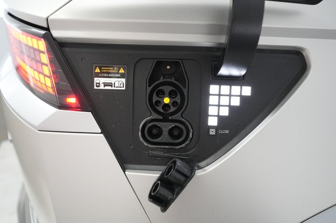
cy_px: 112
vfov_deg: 46.4
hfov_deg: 65.5
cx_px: 168
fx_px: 261
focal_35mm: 28
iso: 2500
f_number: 4
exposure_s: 1/125
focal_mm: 28
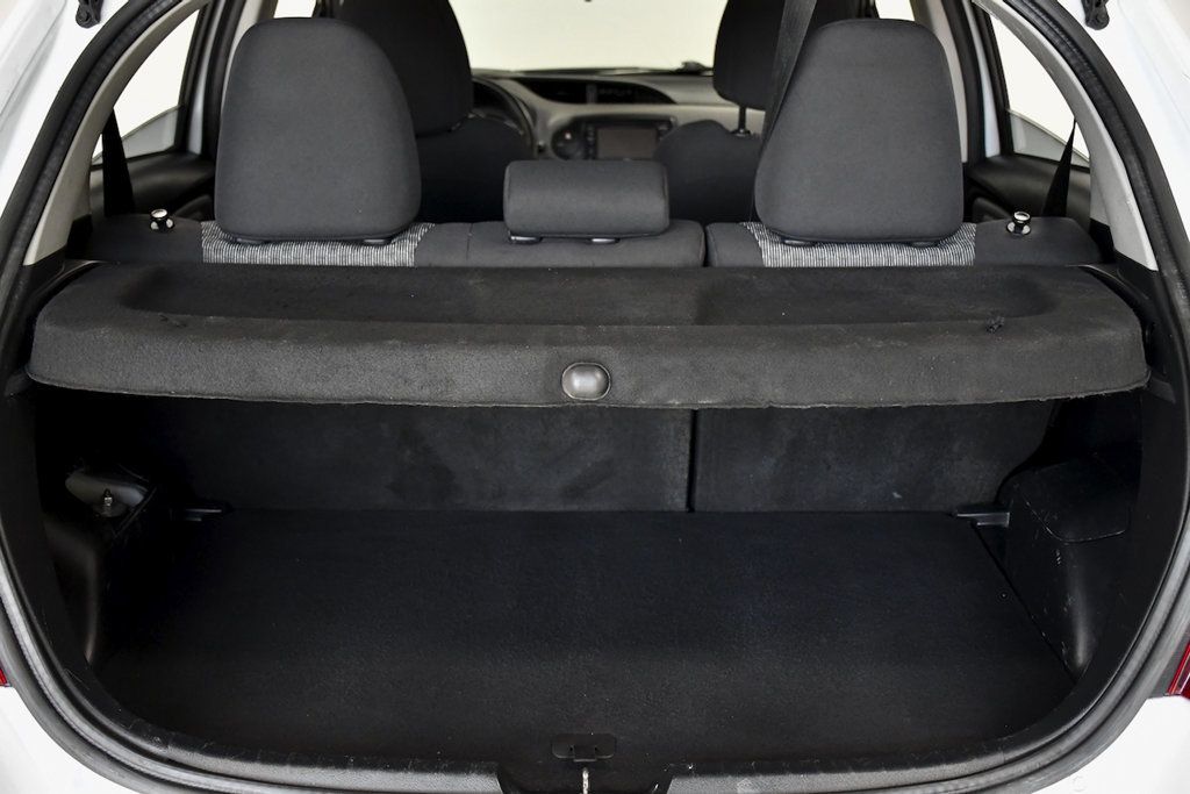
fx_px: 1322
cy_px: 397
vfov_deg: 33.4
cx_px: 595
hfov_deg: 48.5
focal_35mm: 40
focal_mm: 27
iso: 2500
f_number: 4
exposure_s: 1/640
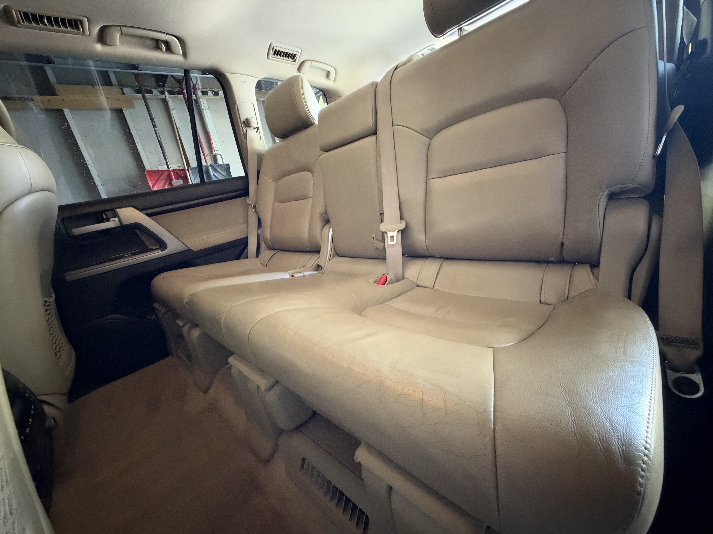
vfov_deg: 85.7
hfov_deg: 102.1
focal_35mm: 14
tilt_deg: -14.8
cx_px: 356
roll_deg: +12.1
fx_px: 288
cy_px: 267
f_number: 2.2
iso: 1250
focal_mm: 2.22
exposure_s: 1/44
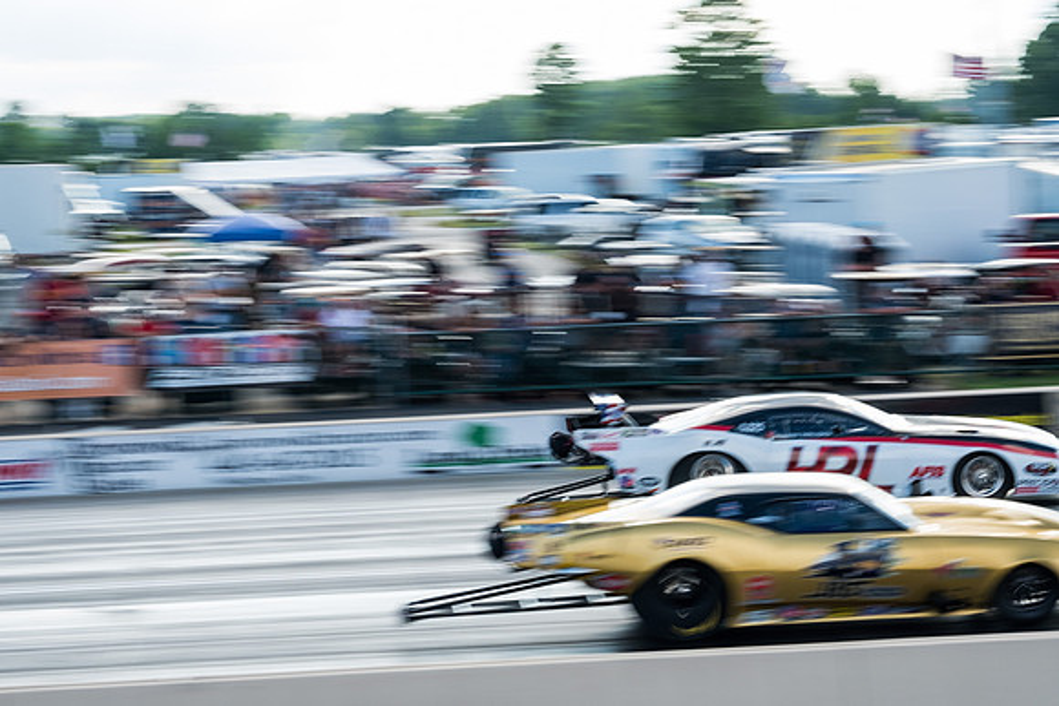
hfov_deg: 18.3
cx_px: 530
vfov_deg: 12.2
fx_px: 3295
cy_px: 353
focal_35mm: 112
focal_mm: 74.4
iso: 400
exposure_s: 1/200
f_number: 9
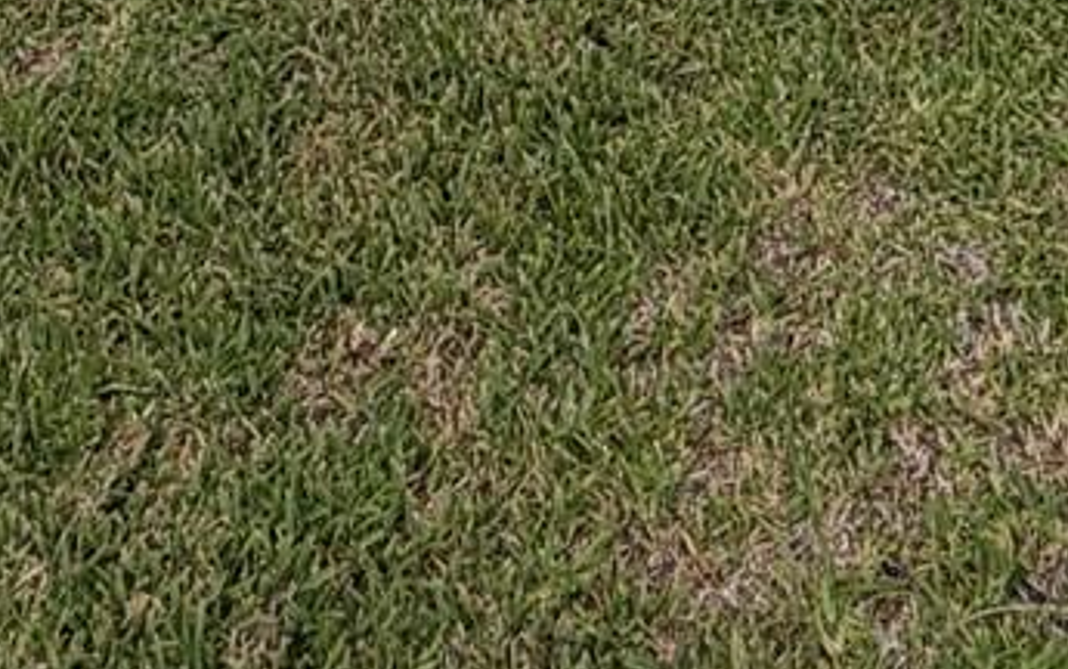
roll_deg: -0.2
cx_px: 774
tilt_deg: -3.6
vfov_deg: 9.6
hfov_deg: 23.4
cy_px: -1586
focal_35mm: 88
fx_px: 2563
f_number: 2.2
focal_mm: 2.22
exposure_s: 1/888
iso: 20
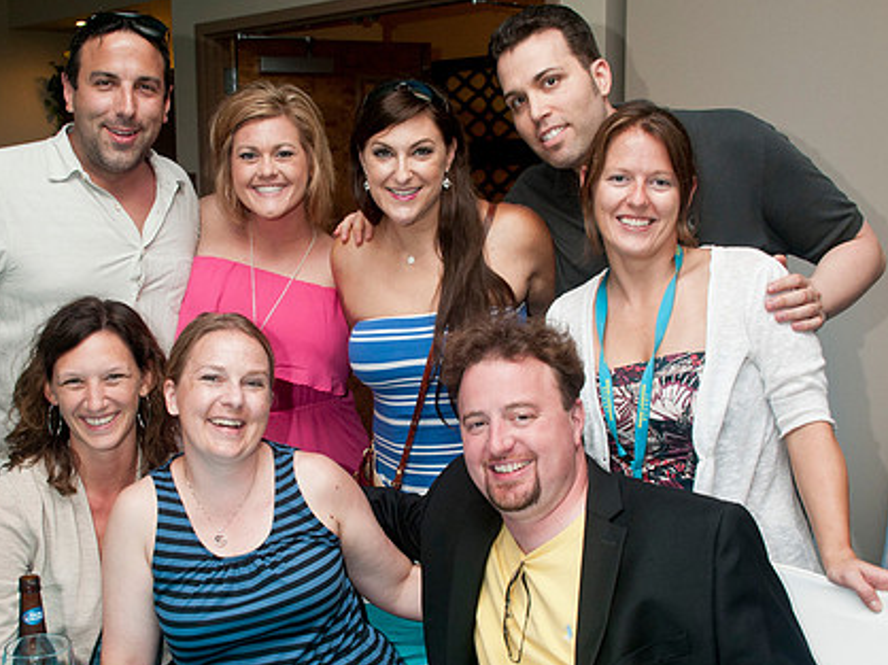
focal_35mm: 48
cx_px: 368
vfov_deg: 30.2
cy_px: 358
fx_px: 1231
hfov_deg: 39.6
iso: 400
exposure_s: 1/160
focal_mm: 24
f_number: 5.6
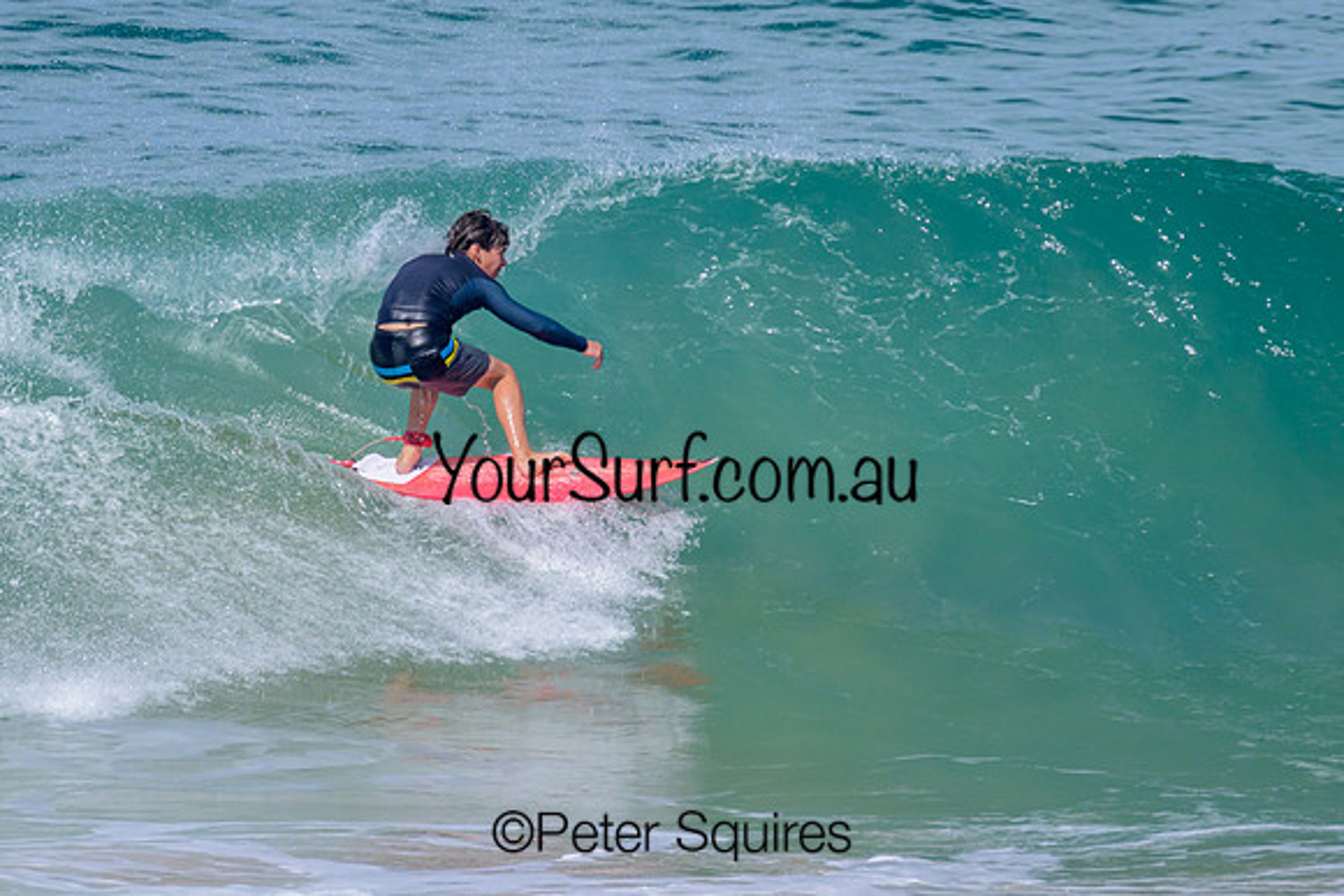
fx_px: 40870
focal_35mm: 1095
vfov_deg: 1.3
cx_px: 594
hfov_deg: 1.9
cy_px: 346
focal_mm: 800
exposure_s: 1/2000
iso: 800
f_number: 11
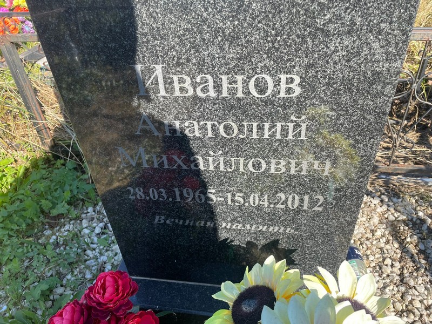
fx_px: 324
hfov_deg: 67.3
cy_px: 162
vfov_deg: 53.1
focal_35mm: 26
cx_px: 216
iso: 32
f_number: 1.6
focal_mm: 4.2
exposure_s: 1/818
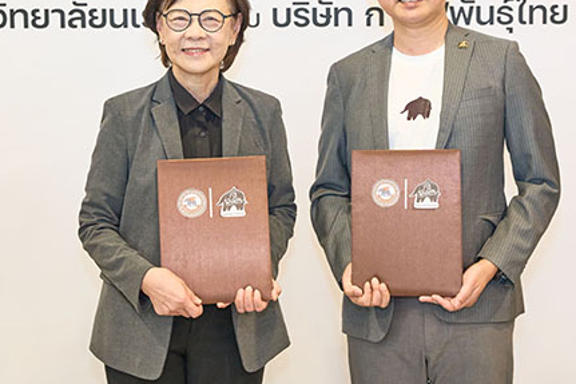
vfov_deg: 19.0
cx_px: 290
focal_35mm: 71
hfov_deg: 28.5
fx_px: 1136
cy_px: 94
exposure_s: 1/125
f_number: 3.2
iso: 1600
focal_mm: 34
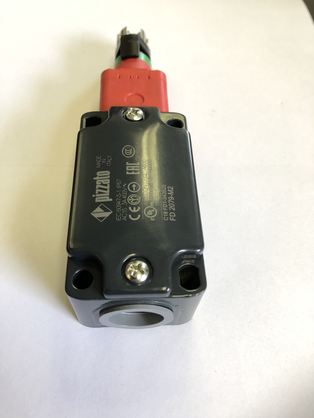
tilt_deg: -57.1
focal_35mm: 28
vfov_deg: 63.4
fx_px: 339
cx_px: 157
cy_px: 209
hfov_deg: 49.7
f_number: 1.8
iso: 40
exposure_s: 1/25
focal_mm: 3.99
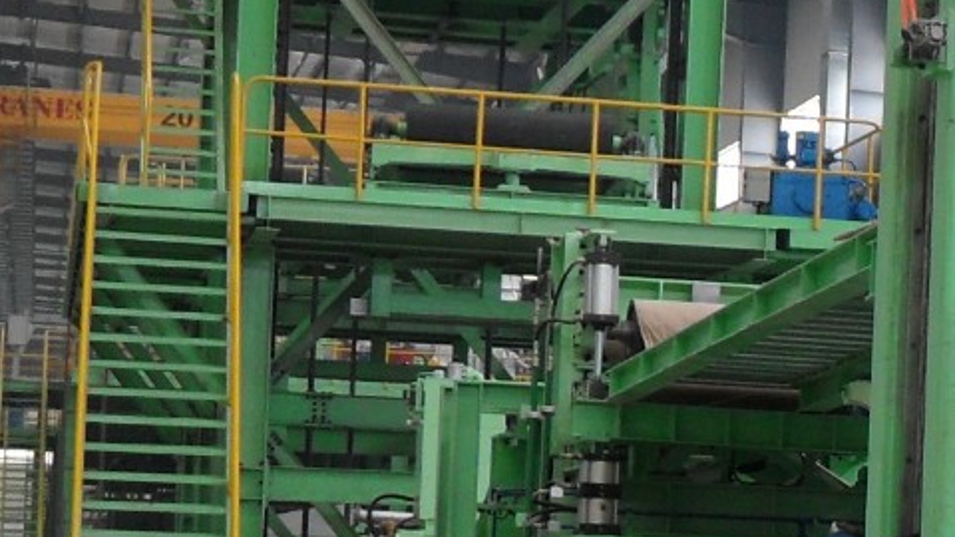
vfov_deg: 9.4
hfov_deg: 15.9
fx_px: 3216
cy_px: 609
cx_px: 1303
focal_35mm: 127
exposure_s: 1/45
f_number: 2.8
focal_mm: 6.2
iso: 100
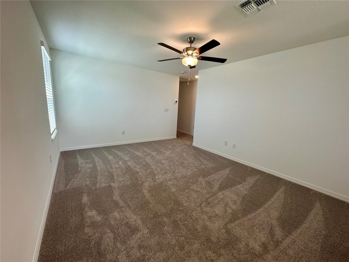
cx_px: 174
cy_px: 131
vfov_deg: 85.7
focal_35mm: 14
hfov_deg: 102.1
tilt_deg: -9.9
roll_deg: -2.8
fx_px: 141
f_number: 2.2
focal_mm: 2.22
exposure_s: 1/120
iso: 100
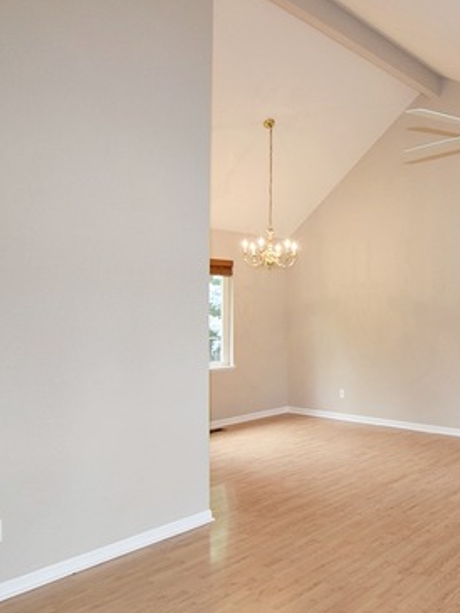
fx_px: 493
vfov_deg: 63.7
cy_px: 301
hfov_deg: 42.6
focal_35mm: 28
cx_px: 467
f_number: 5.6
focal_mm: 11
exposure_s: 1/125
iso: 800
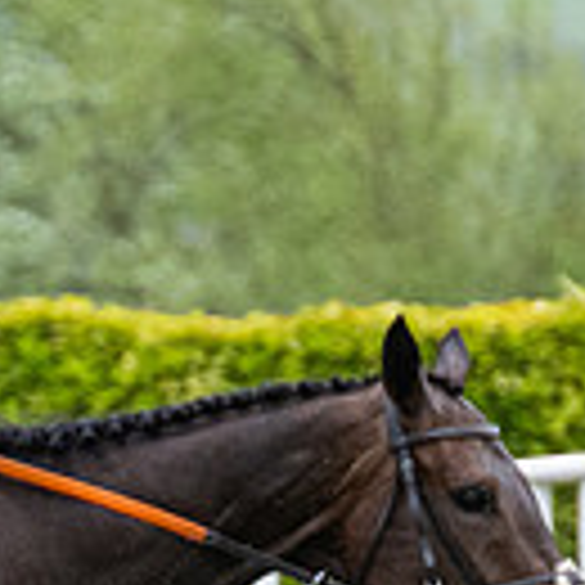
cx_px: -95
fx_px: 19005
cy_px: 943
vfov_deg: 1.8
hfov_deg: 1.8
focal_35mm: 994
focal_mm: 130
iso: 1000
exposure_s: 1/1250
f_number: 4
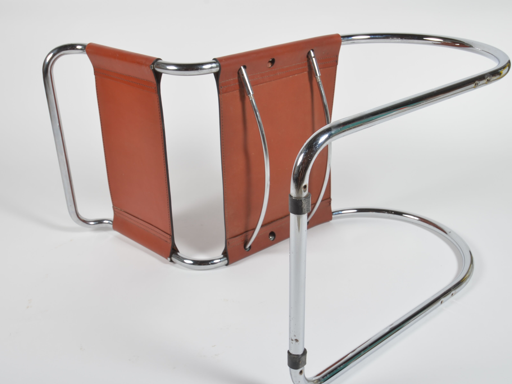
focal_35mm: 40
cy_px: 196
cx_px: 241
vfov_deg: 36.0
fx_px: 592
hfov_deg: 46.8
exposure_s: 1/125
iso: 100
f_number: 11
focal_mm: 24
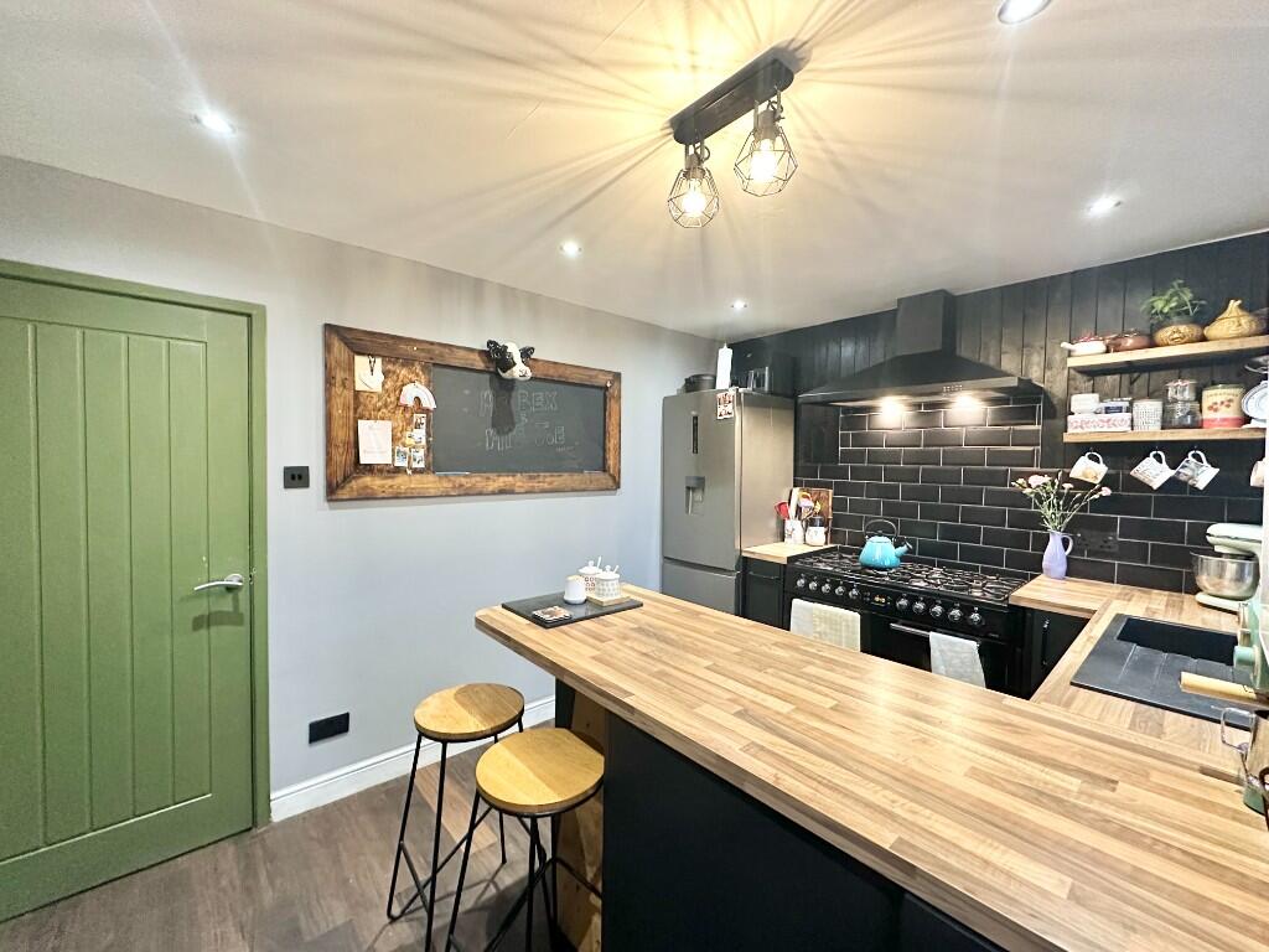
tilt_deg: -1.7
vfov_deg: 85.7
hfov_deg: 102.1
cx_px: 634
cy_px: 476
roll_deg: -0.8
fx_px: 513
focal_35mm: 14
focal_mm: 2.22
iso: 500
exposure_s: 1/50
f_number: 2.2
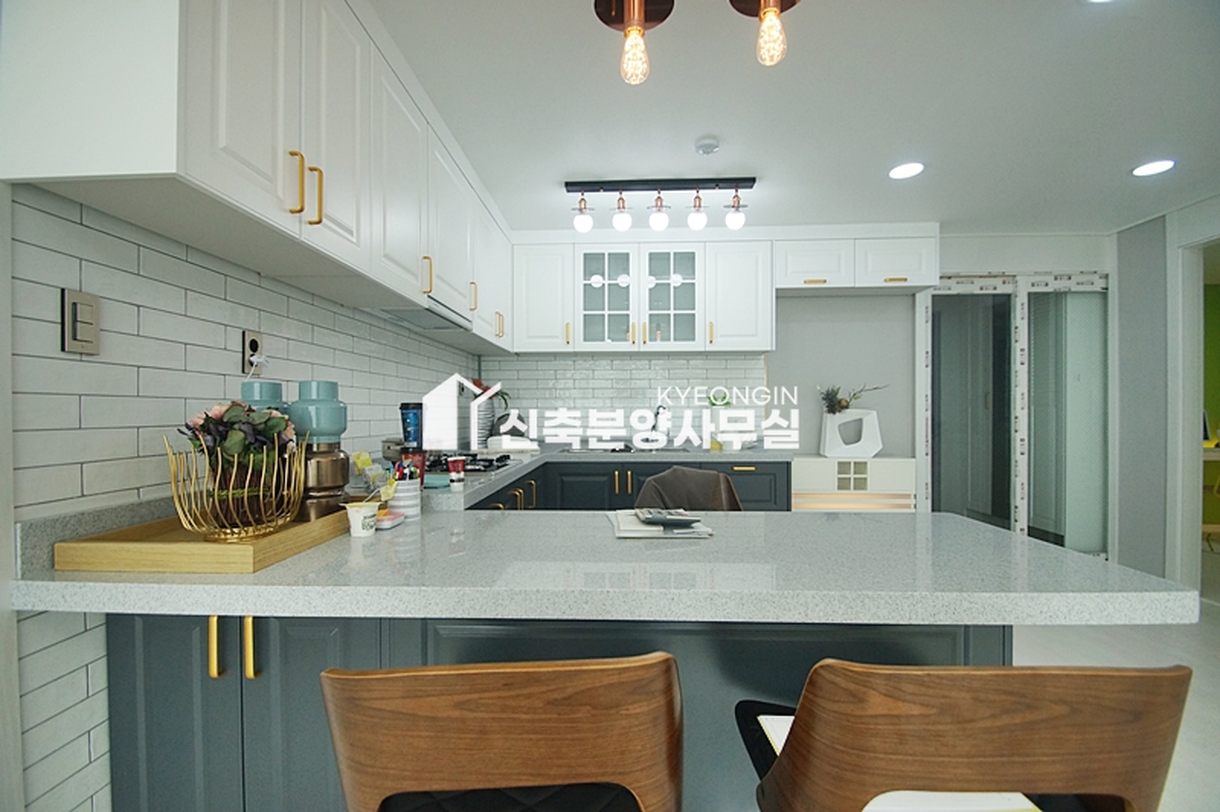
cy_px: 406
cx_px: 610
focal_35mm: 16
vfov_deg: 72.0
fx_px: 559
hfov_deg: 95.0
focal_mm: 11
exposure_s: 1/800
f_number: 3.5
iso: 800
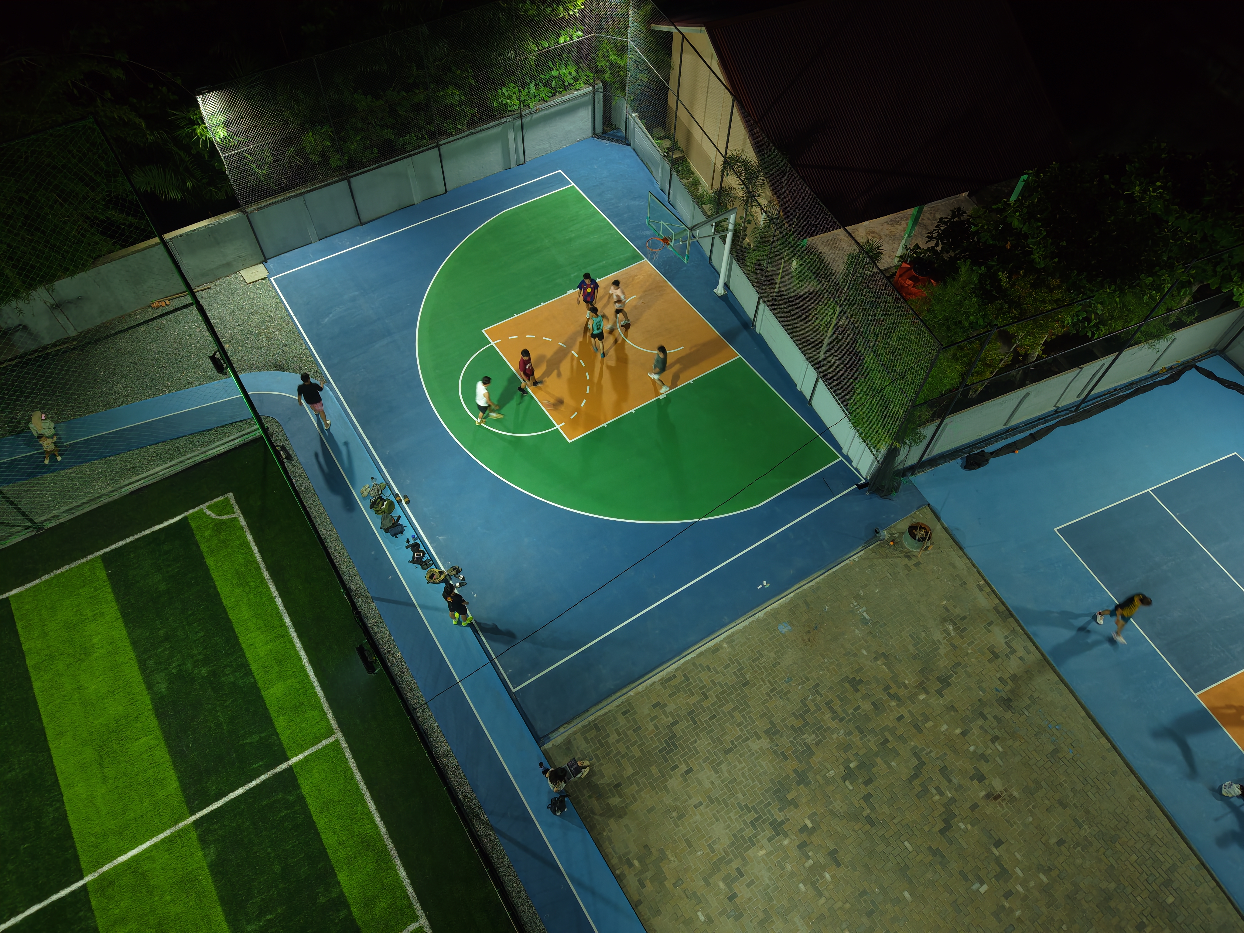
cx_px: 622
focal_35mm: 24
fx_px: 862
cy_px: 466
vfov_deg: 56.8
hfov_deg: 71.6
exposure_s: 1/15
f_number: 1.8
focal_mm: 8.67
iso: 820
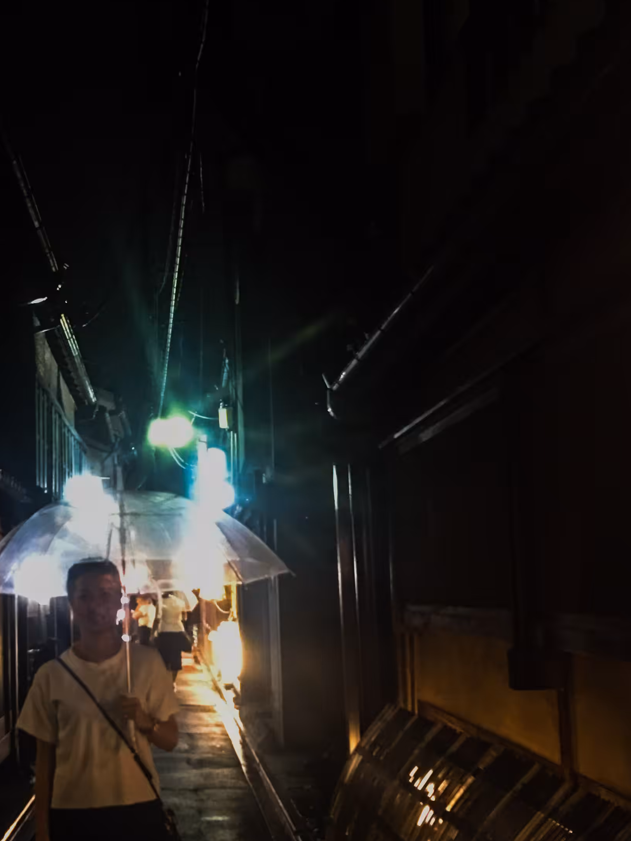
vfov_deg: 35.4
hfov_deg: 26.5
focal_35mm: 54
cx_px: 113
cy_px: 500
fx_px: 1312
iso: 160
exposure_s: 1/4
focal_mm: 4.15
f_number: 2.2
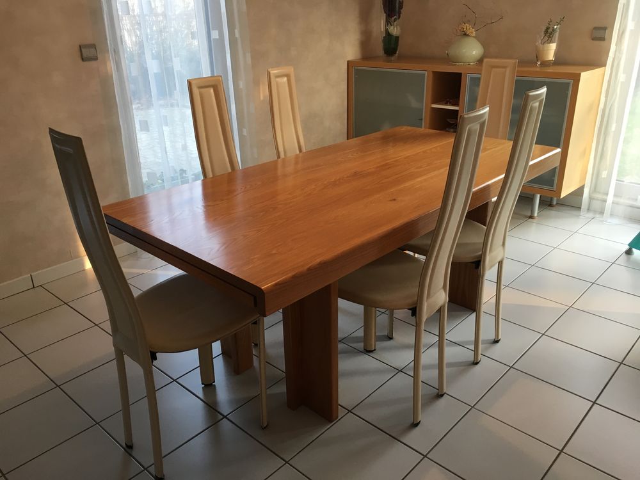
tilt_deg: -23.3
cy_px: 240
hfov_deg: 61.7
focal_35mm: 29
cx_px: 320
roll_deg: +1.1
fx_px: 536
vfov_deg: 48.2
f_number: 2.2
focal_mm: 4.15
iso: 50
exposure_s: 1/33
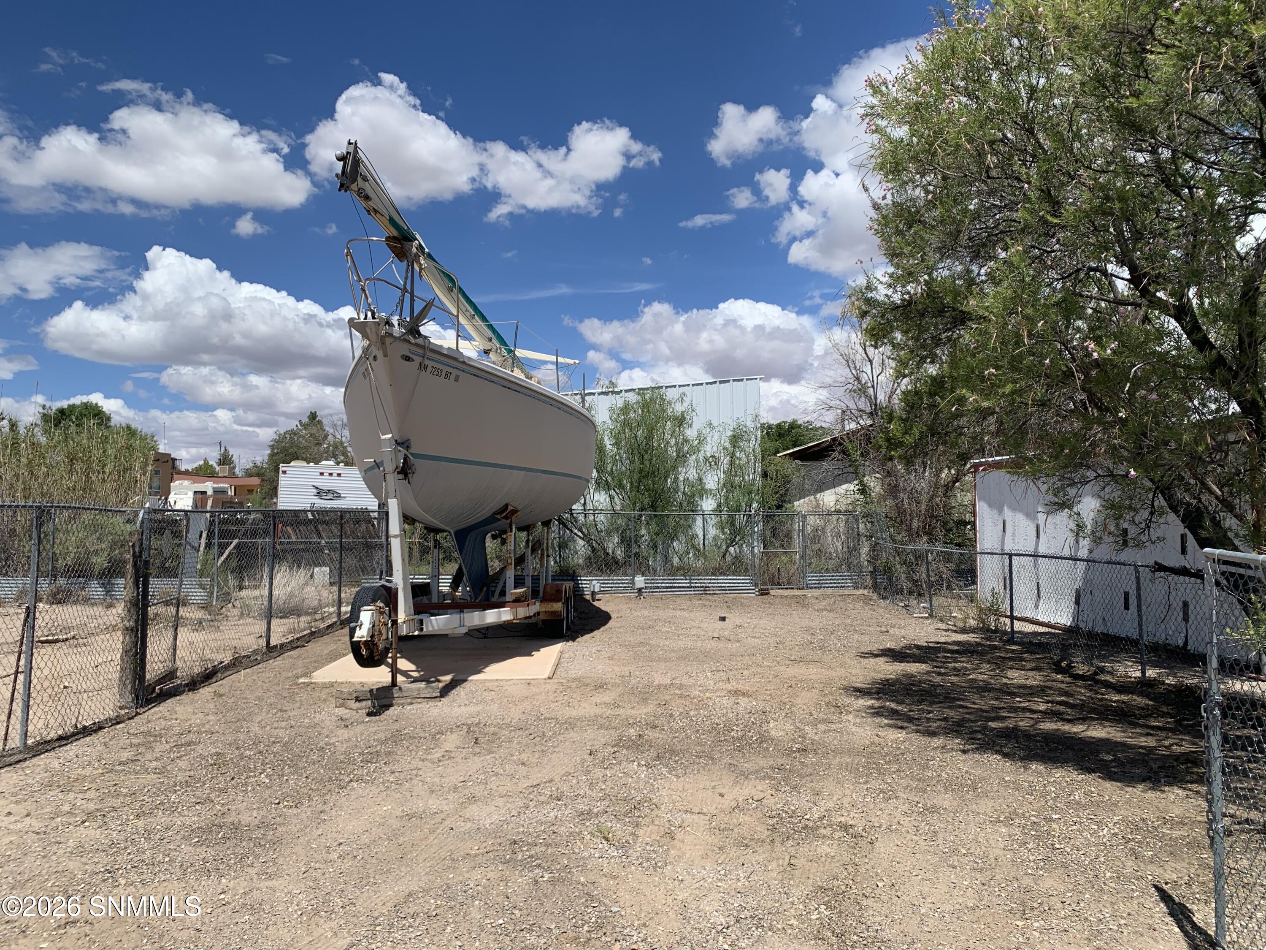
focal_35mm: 26
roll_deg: +0.7
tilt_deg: +2.3
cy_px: 475
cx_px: 633
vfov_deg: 53.1
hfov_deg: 67.3
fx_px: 951
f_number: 1.8
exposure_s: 1/3401
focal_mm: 4.25
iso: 25
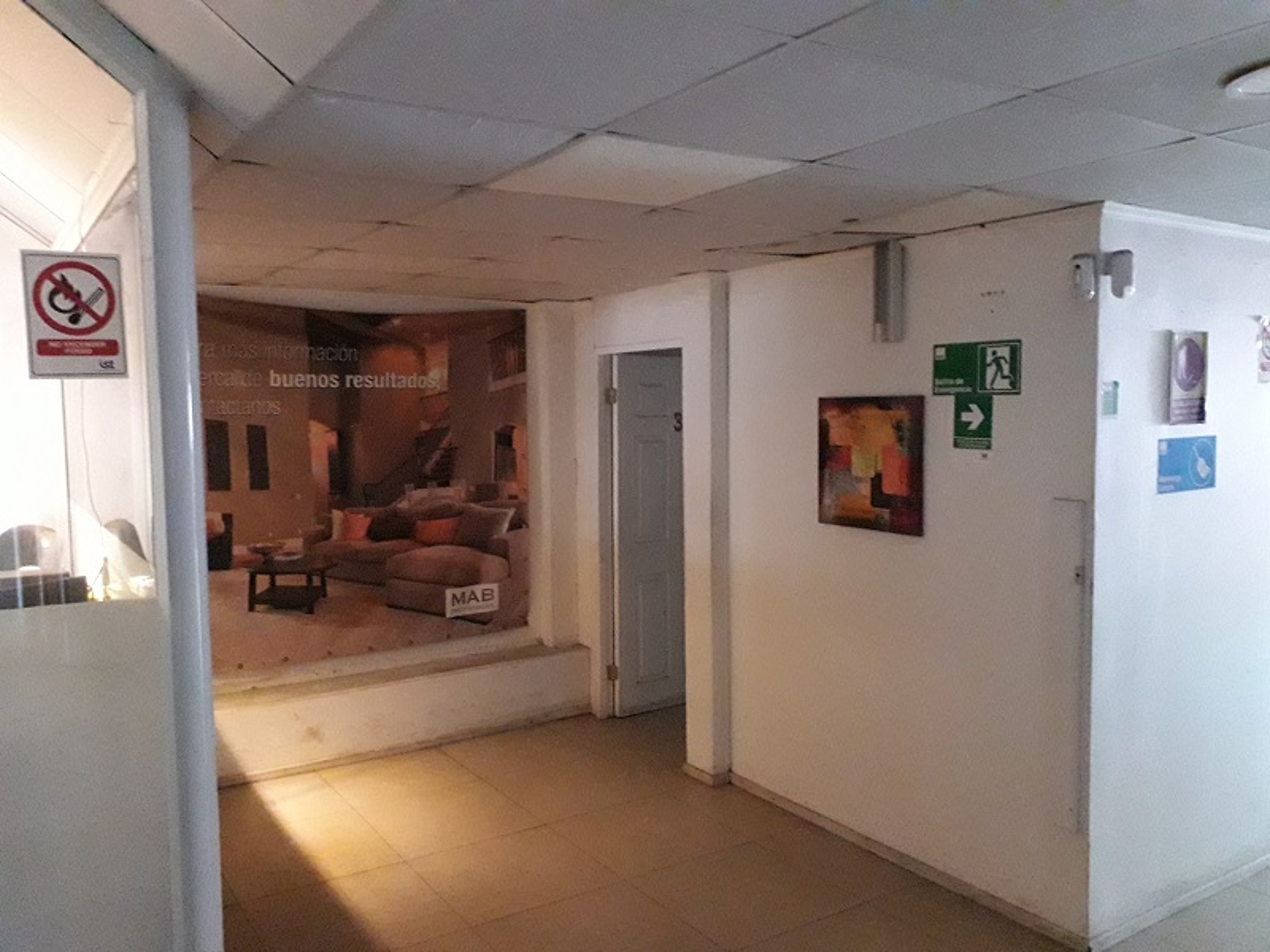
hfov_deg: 65.3
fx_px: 991
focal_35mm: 27
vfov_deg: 51.4
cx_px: 635
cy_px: 476
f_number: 1.9
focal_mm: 3.6
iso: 800
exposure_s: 1/17
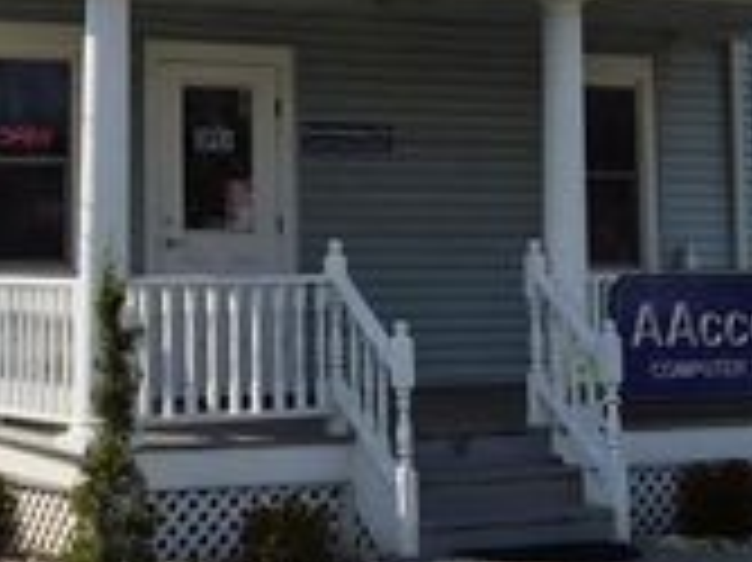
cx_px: 104
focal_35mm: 69
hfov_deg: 27.4
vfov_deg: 21.1
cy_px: 142
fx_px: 1498
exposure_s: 1/10000
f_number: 1.8
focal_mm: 5.4
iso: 80
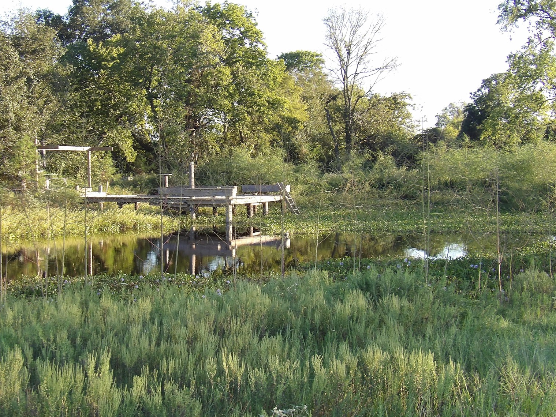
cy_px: 207
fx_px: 996
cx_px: 212
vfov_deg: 23.7
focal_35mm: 62
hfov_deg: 31.1
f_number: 3.8
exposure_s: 1/112
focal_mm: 8.2
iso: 100
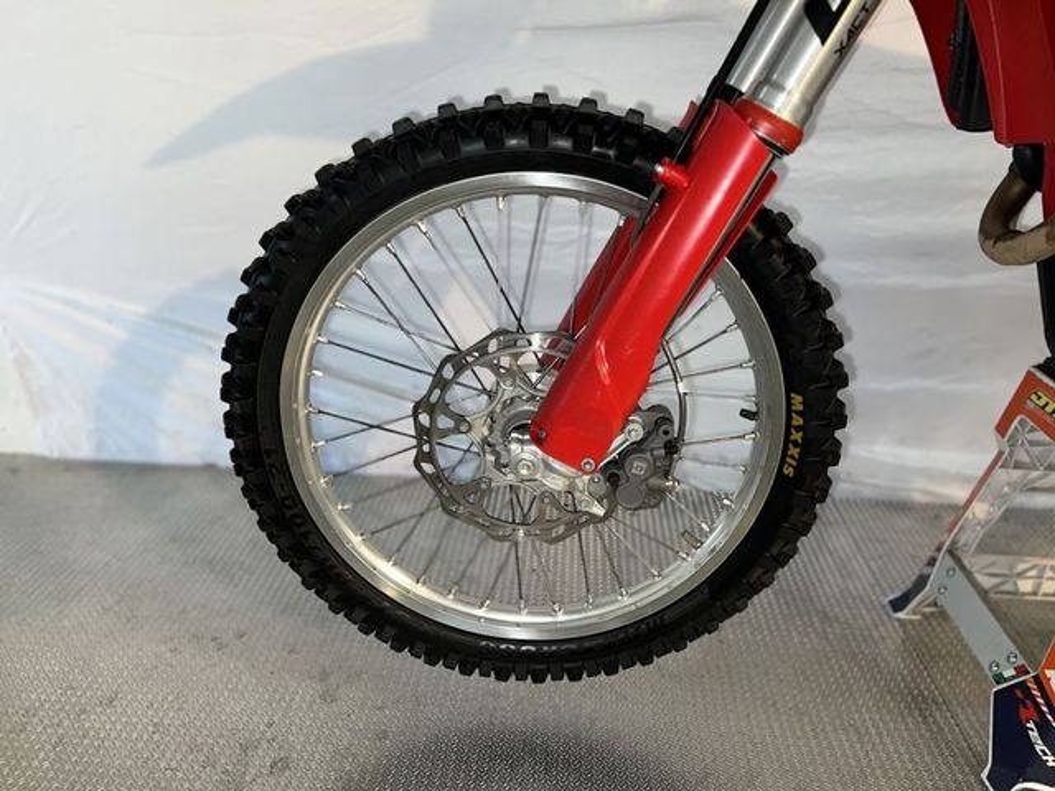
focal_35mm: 26
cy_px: 396
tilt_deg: -22.6
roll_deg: -0.8
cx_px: 528
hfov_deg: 67.3
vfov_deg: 53.1
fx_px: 792
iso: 64
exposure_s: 1/25
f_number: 1.5
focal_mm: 5.7
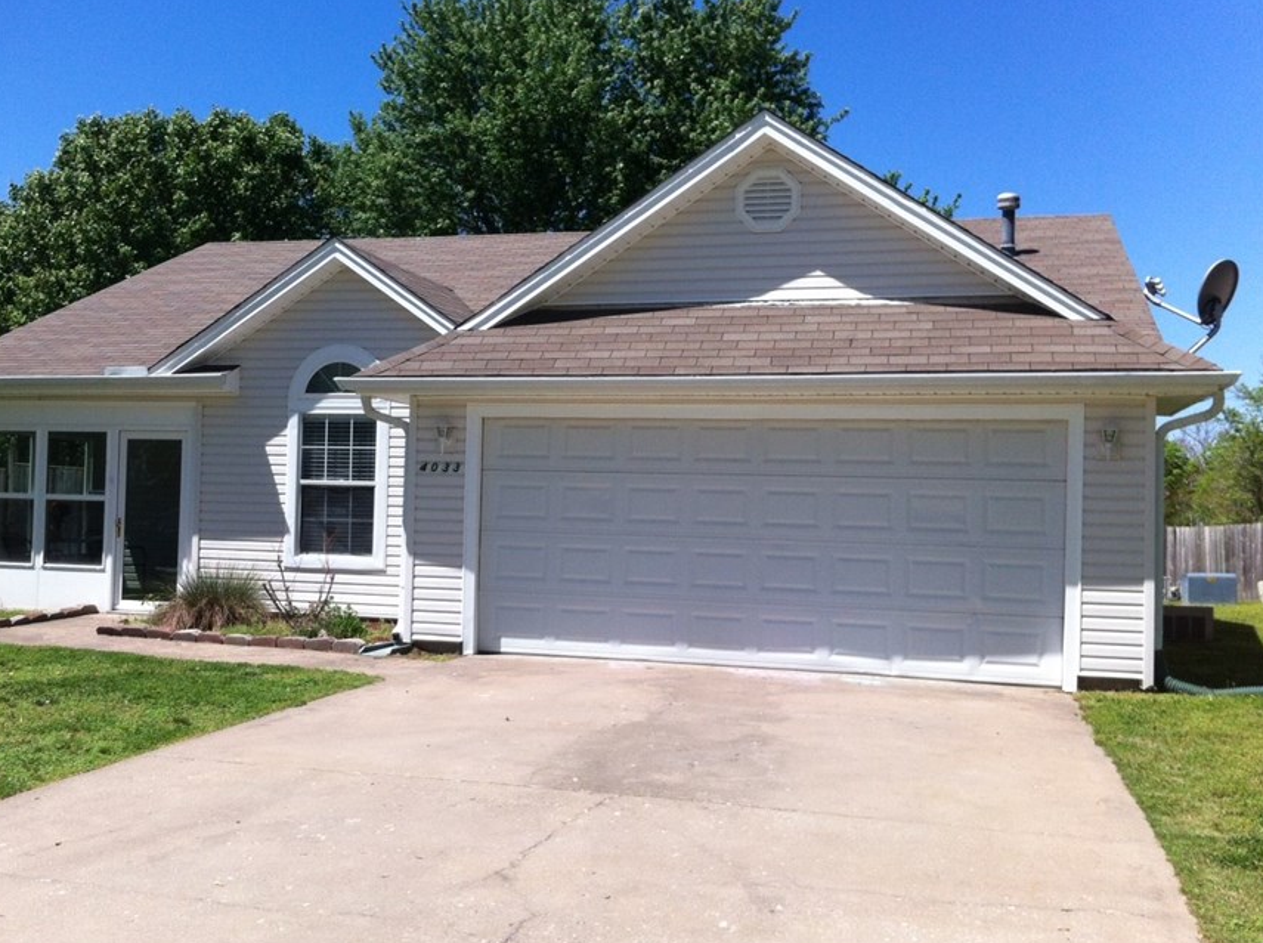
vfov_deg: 34.2
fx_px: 1530
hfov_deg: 44.7
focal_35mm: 42
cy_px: 464
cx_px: 527
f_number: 2.8
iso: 80
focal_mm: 3.85
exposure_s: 1/1676
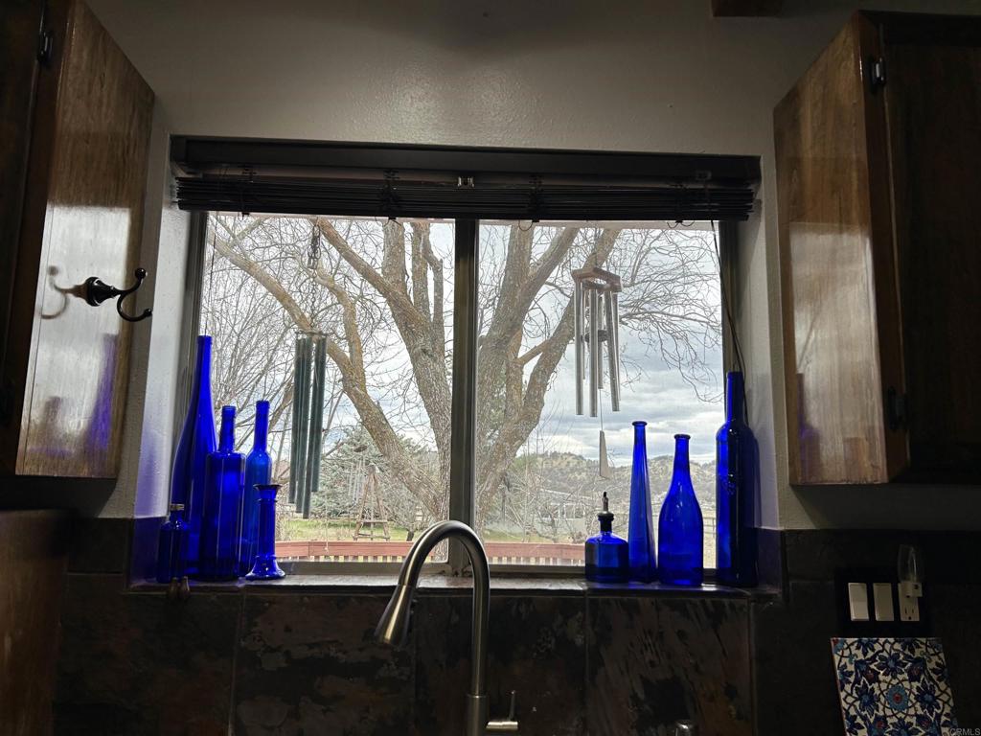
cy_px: 368
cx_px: 490
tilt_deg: +9.0
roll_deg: -1.2
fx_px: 737
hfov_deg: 67.3
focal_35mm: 26
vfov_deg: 53.1
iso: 50
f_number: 1.5
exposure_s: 1/354
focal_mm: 5.7
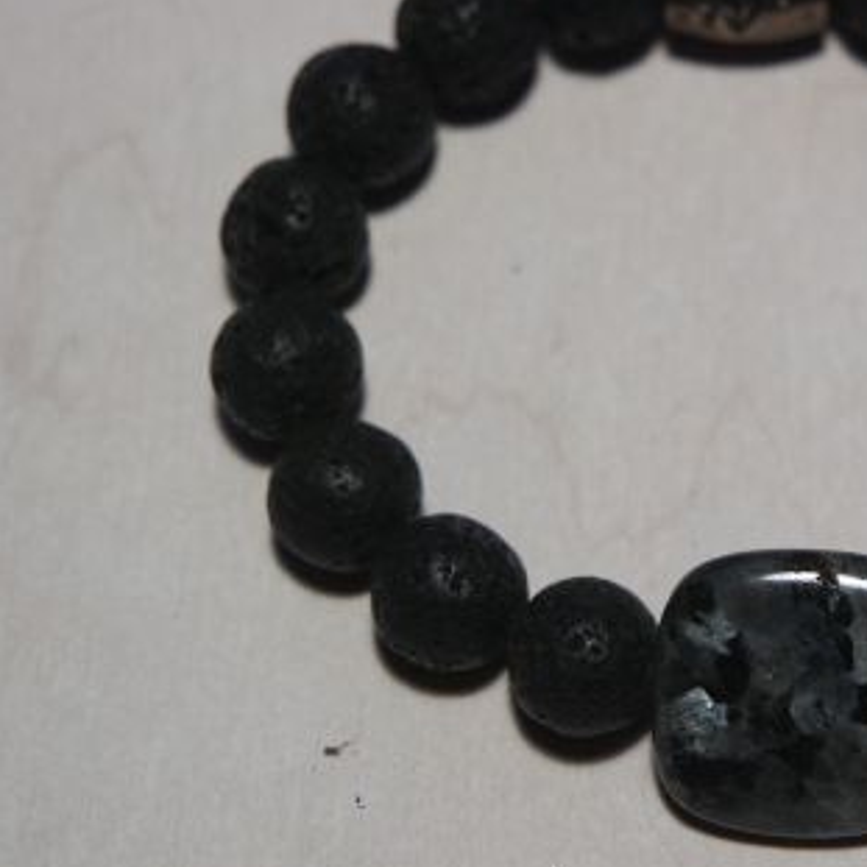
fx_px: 3202
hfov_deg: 15.3
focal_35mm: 113
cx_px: 761
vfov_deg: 15.4
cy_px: 396
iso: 800
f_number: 5.6
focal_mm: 45
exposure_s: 1/80
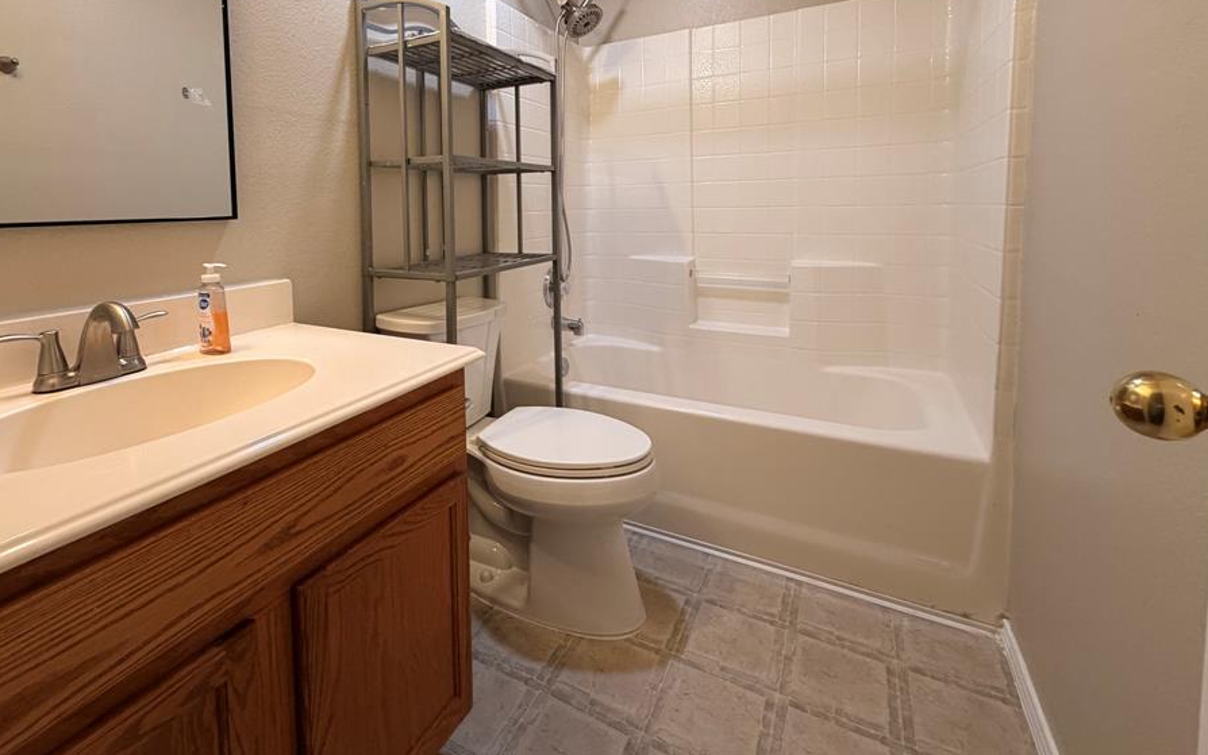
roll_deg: +1.1
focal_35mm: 17
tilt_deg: -4.2
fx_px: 560
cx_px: 527
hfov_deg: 93.9
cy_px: 240
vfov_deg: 65.9
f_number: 2.2
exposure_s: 1/120
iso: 250
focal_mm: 2.22
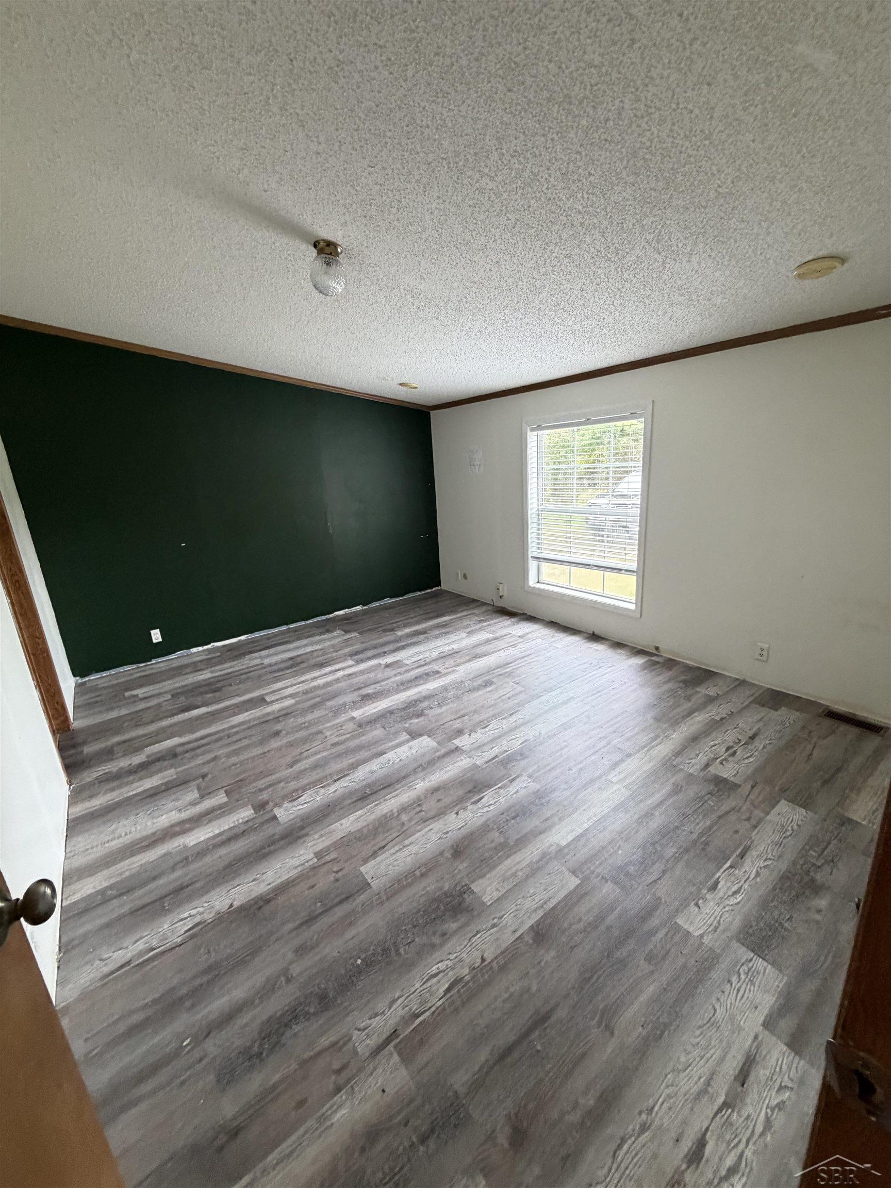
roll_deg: +3.2
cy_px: 594
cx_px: 446
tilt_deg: -16.4
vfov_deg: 102.1
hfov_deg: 85.7
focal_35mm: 14
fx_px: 480
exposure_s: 1/61
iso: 320
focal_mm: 2.22
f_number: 2.2
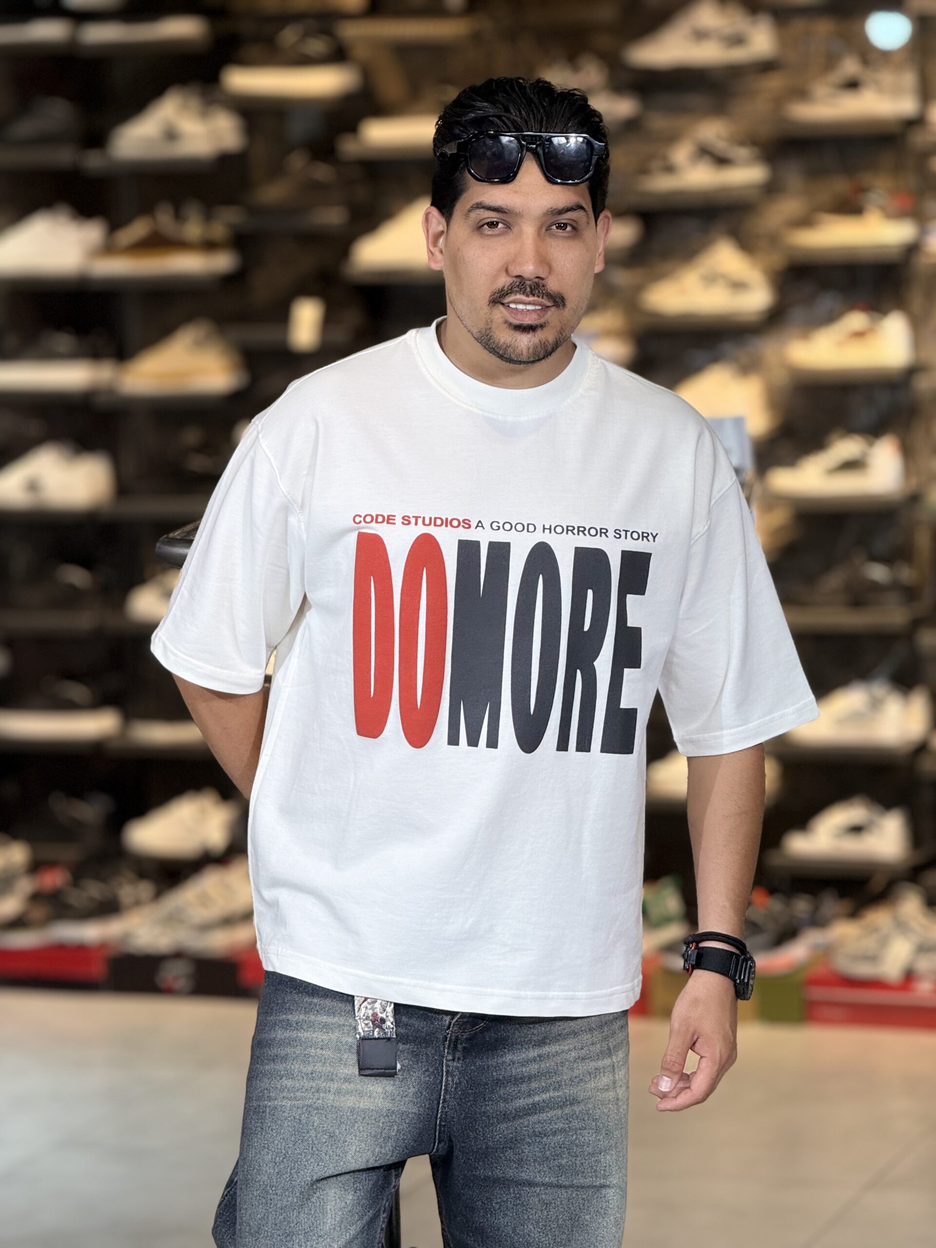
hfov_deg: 12.3
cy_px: 624
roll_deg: +0.7
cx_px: 468
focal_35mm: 120
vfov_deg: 16.4
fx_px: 4326
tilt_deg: -5.1
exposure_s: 1/100
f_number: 2.8
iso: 100
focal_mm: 15.66
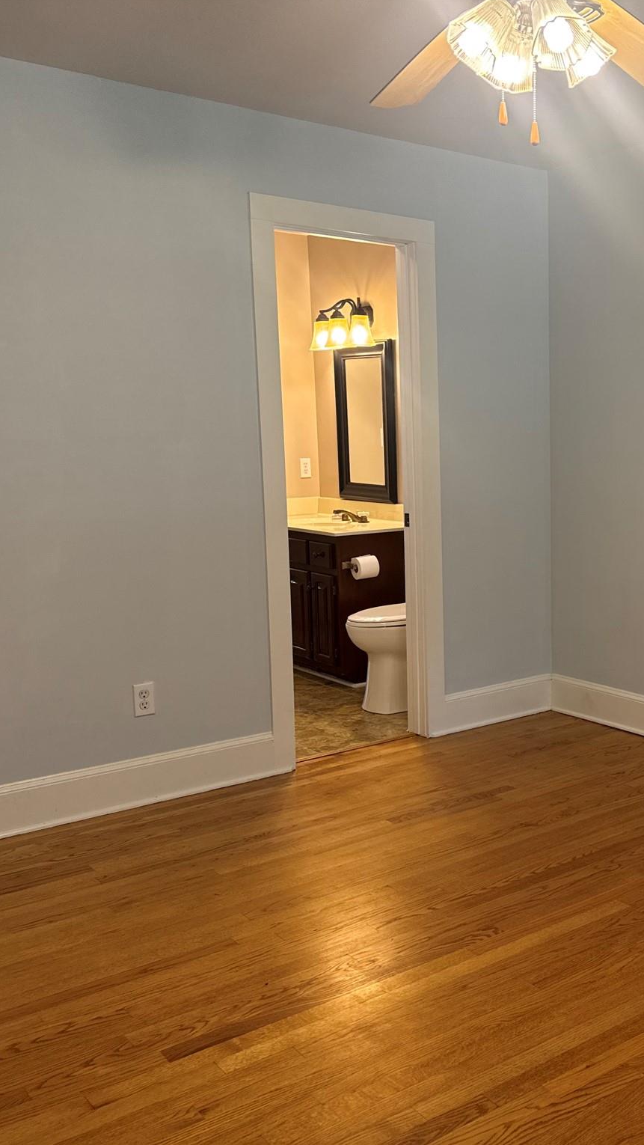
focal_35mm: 35
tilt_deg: -7.7
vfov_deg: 56.6
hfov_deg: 32.4
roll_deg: +0.1
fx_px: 1062
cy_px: 571
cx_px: 550
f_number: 1.78
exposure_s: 1/120
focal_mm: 6.76
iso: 125
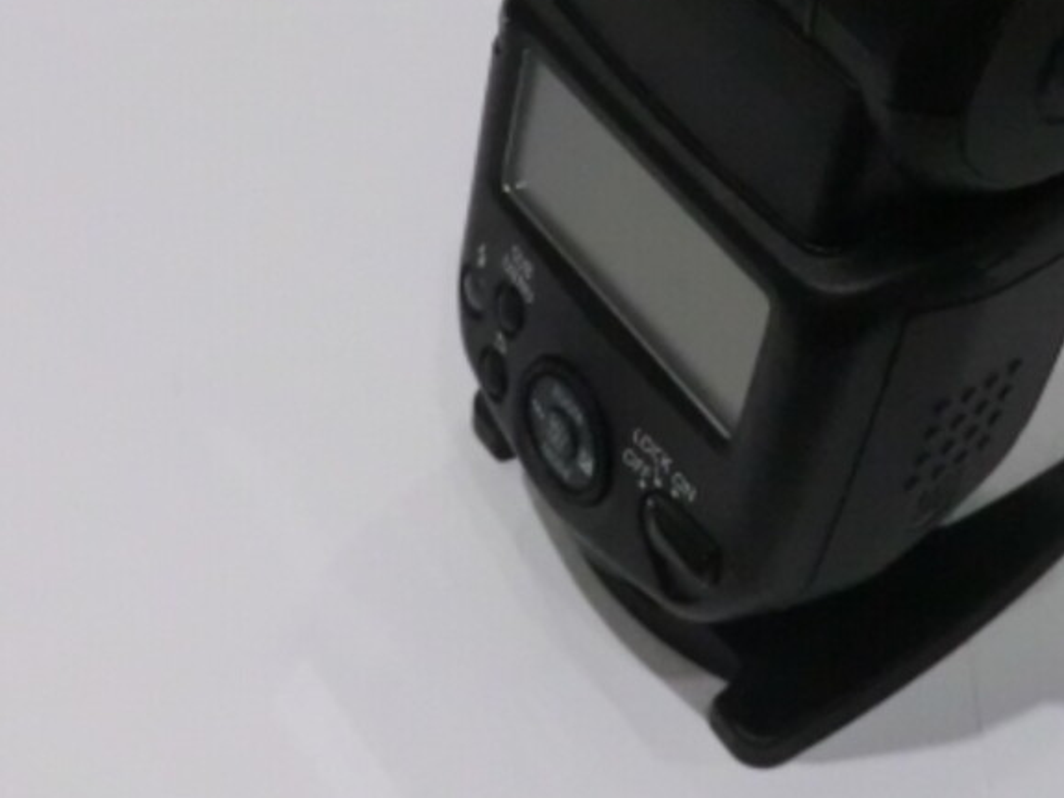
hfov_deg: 26.9
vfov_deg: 20.5
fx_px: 2182
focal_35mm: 71
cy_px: 154
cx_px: 842
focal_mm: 6.1
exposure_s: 1/640
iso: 800
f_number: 3.6
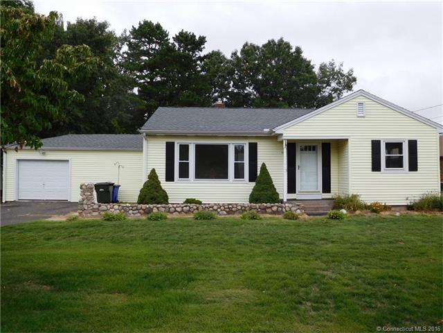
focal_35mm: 25
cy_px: 166
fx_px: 320
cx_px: 222
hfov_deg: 69.4
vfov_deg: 54.9
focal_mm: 4.5
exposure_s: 1/800
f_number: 3.4
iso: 125
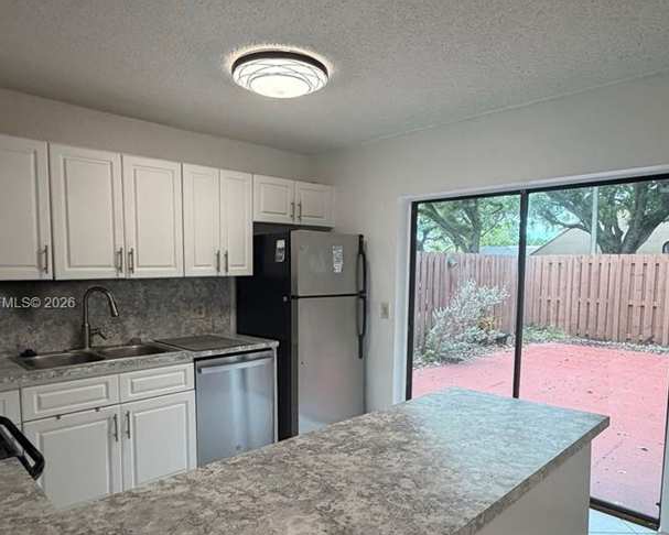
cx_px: 335
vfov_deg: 58.6
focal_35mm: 24
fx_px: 475
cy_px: 304
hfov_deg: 70.3
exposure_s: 1/120
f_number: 2.2
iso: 200
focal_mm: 2.22
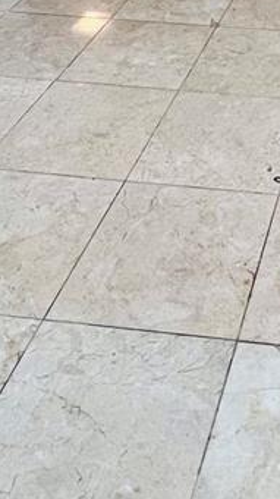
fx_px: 661
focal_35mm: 50
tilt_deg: -19.2
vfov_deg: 33.7
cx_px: 353
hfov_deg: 21.8
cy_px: -97
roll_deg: -1.3
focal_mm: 1.57
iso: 125
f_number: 1.8
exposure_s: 1/120
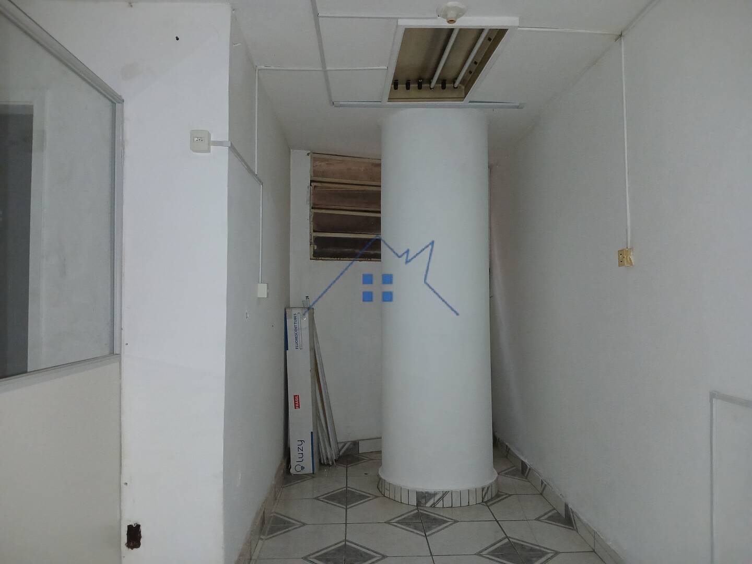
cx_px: 376
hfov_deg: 67.3
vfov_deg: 53.1
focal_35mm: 26
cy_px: 282
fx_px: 565
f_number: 1.8
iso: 400
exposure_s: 1/25
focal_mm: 3.98
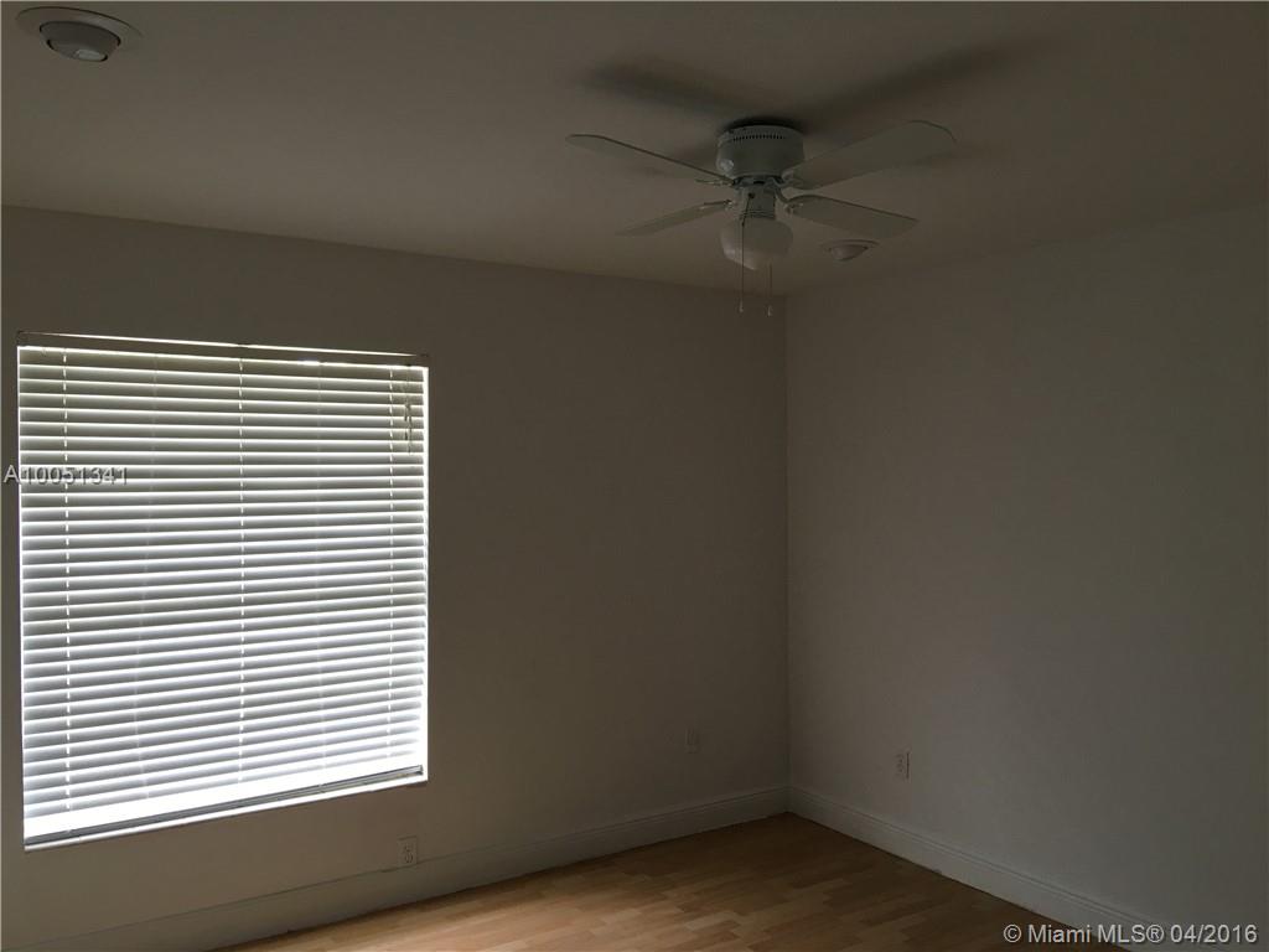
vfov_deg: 48.2
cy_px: 476
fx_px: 1063
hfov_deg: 61.7
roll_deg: +0.2
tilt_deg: -0.1
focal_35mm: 29
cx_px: 634
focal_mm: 4.15
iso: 25
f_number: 2.2
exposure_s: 1/15
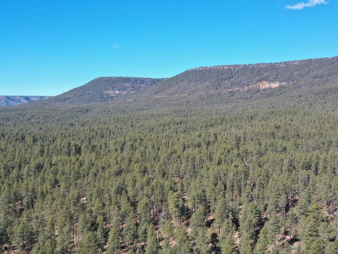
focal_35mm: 43
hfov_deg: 43.6
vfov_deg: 33.4
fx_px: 420
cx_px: 134
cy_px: 158
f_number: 5.6
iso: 100
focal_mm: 10.26
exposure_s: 1/320
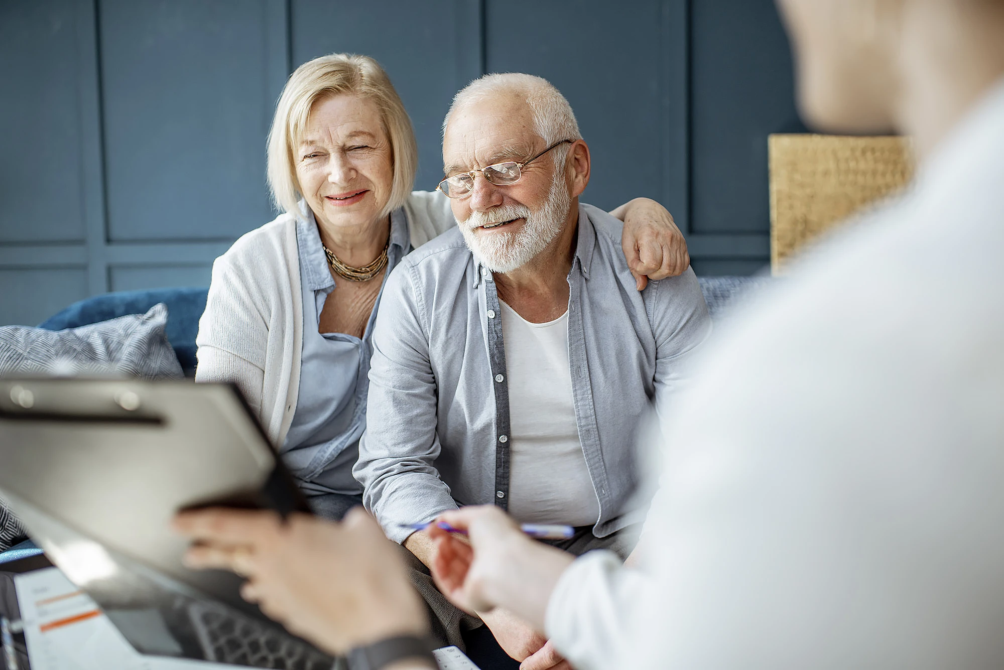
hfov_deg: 54.4
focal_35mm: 35
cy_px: 335
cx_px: 502
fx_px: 976
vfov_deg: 37.9
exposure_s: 1/200
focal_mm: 35
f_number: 2.2
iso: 400
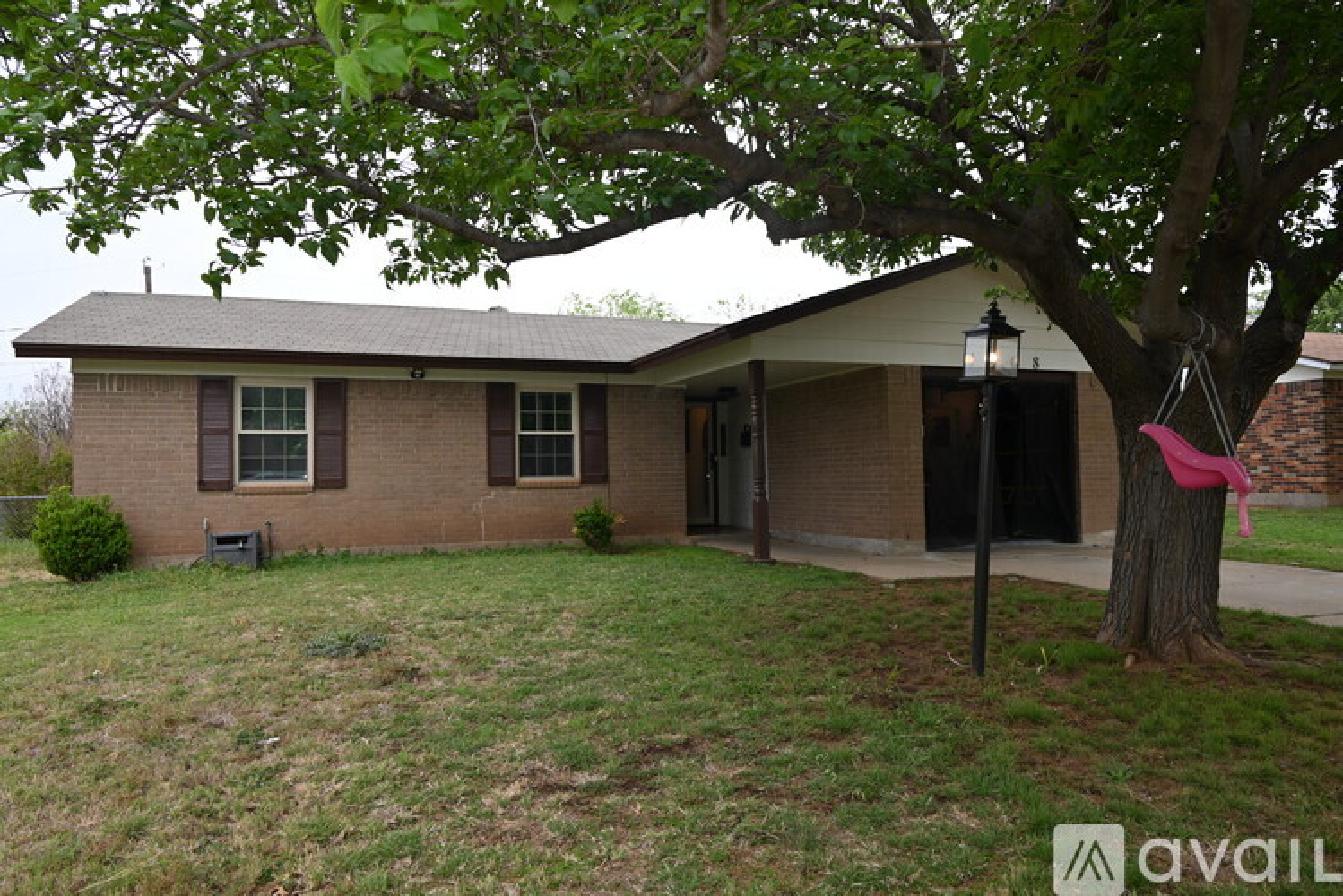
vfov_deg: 53.2
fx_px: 896
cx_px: 672
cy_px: 448
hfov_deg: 73.7
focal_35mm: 24
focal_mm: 24
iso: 100
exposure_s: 1/125
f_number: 5.6
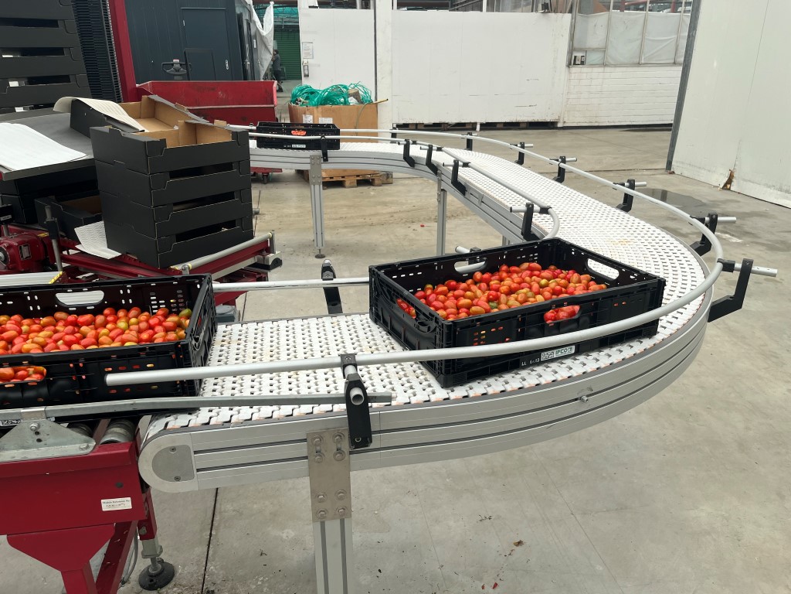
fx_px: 594
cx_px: 396
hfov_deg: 67.3
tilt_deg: -21.3
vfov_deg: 53.1
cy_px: 297
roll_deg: +1.3
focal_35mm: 26
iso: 50
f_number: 1.6
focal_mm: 5.1
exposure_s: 1/1623
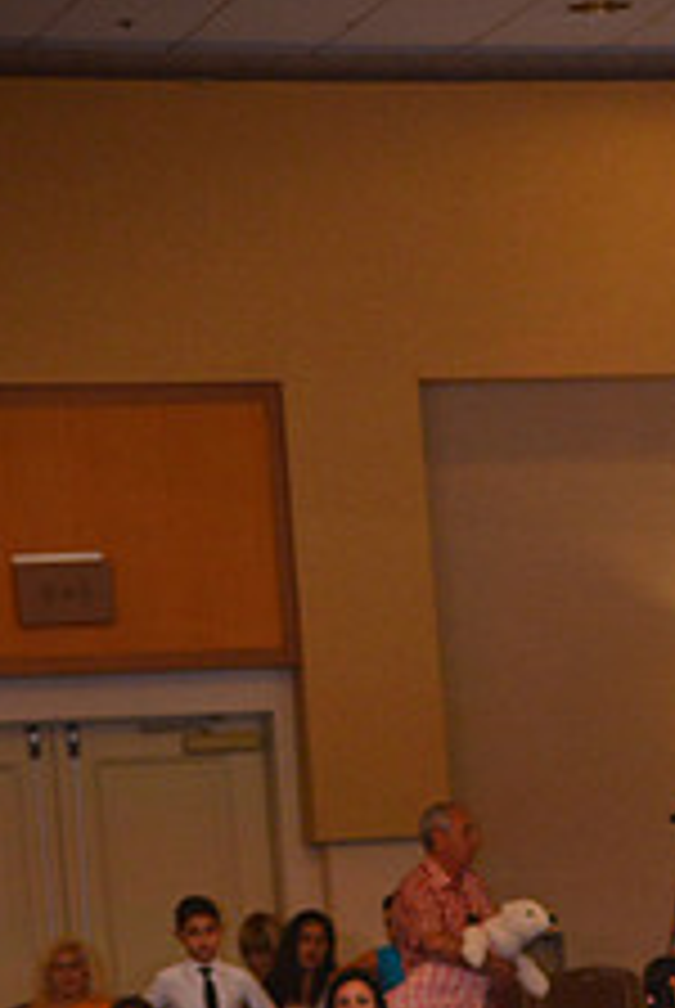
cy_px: 1264
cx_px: 857
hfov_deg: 7.0
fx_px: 5439
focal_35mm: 194
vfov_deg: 10.4
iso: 2000
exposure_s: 1/250
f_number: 5
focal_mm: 75
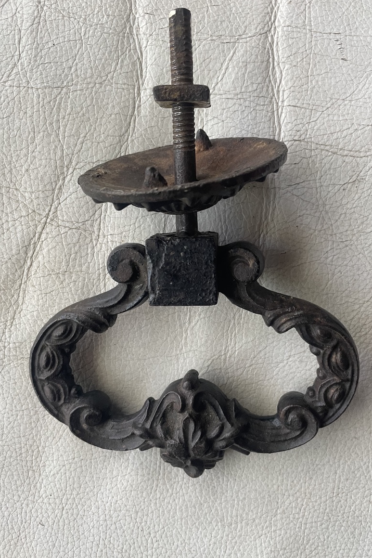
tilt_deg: -73.6
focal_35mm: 28
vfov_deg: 65.5
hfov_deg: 46.3
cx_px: 206
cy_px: 280
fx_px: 434
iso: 125
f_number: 1.6
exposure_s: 1/100
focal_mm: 4.2
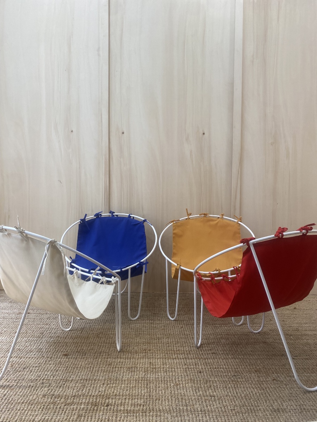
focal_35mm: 26
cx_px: 158
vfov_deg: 67.3
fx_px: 317
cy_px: 211
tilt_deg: -2.2
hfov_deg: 53.1
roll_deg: -1.7
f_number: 1.8
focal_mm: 4.25
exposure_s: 1/100
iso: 100
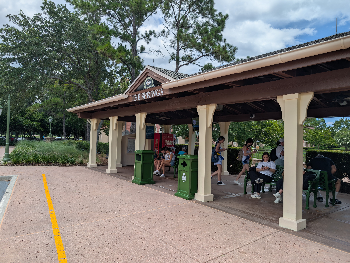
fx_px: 243
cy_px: 132
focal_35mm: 24
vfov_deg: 56.9
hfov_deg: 71.5
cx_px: 175
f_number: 1.68
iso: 19
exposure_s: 1/1332
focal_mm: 6.9
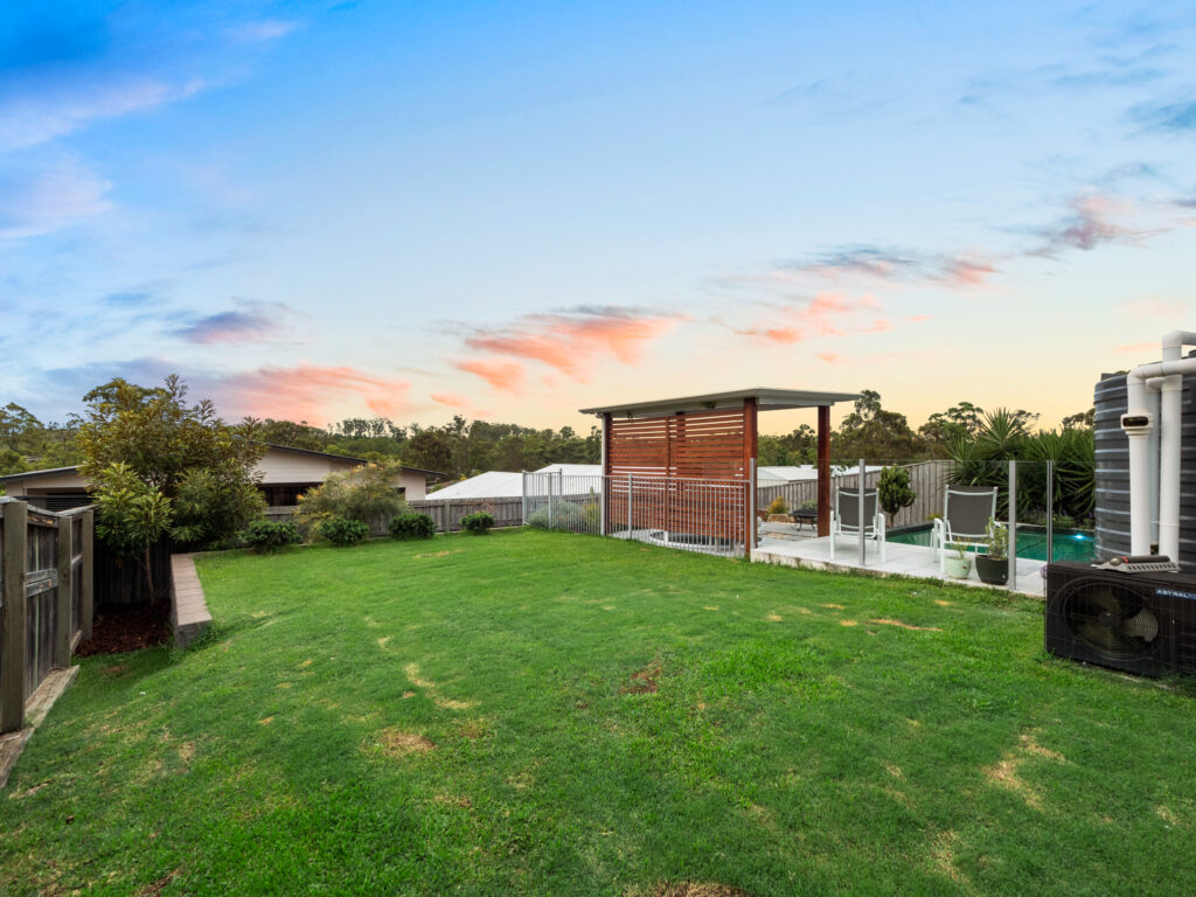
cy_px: 448
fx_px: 484
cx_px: 598
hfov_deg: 102.1
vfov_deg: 85.7
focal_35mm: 14
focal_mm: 7
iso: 400
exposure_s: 1/4
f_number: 8
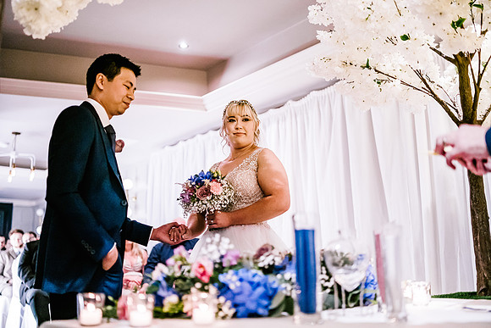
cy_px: 164
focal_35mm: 36
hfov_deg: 53.6
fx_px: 486
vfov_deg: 37.3
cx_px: 248
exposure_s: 1/250
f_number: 1.4
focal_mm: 35
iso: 2000
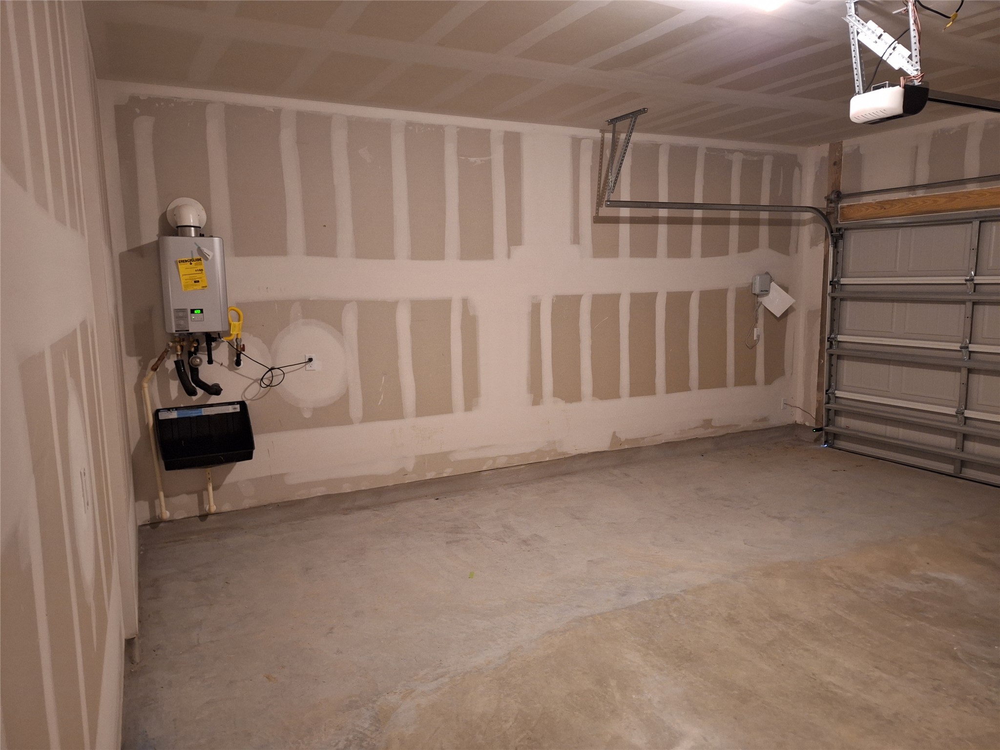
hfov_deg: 73.9
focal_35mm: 23
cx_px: 500
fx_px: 664
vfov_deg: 58.9
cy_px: 375
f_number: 1.8
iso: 500
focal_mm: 5.54
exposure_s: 1/20
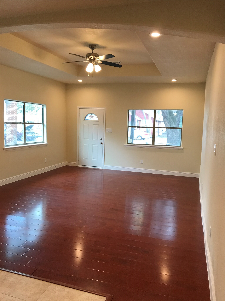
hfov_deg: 49.7
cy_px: 150
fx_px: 243
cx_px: 112
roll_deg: -1.9
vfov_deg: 63.4
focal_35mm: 28
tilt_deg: -5.6
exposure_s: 1/30
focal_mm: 3.99
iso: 32
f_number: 1.8
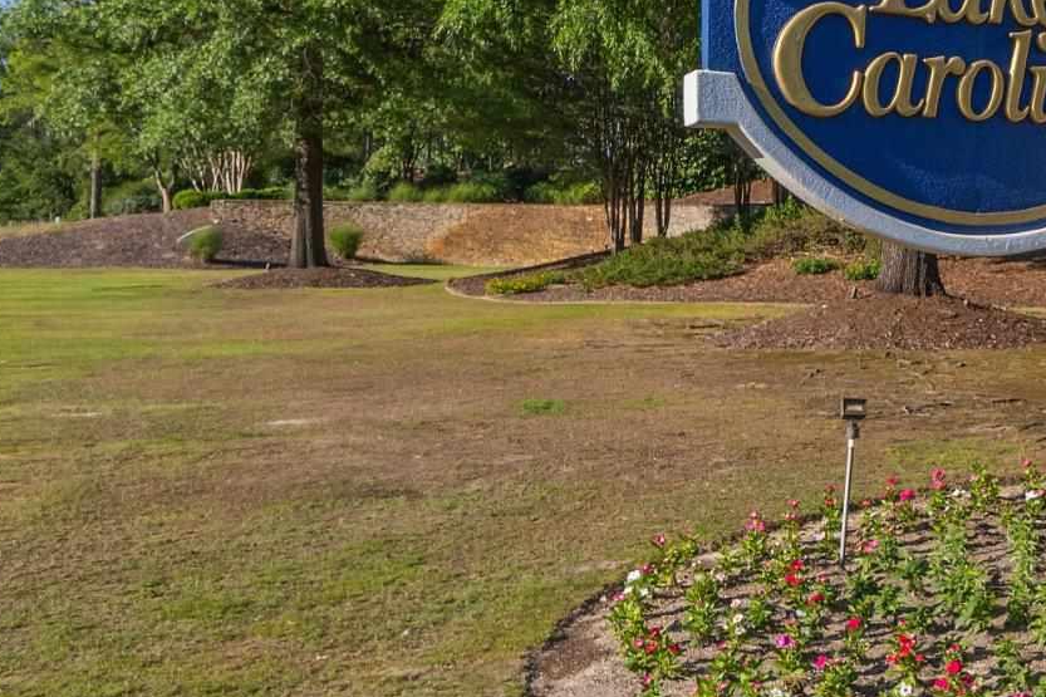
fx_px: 1438
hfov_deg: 33.9
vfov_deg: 27.1
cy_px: 240
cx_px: 1189
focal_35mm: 50
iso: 250
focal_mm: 11
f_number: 4
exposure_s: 1/3200
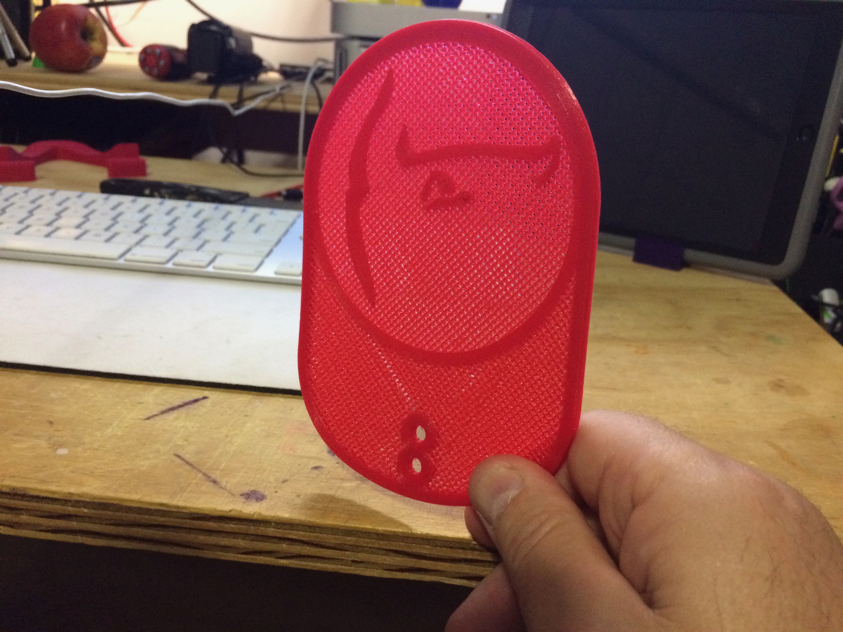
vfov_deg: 48.2
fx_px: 706
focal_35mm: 29
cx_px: 422
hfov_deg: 61.7
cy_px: 316
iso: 250
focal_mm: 4.15
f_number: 2.2
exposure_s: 1/17
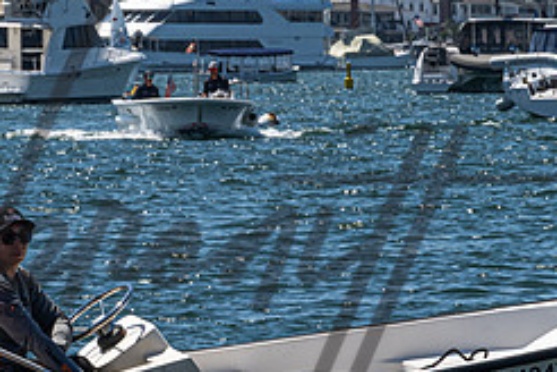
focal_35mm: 627
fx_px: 9700
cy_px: 172
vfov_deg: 2.2
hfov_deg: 3.3
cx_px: 38
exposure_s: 1/400
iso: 250
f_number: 18
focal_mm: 200
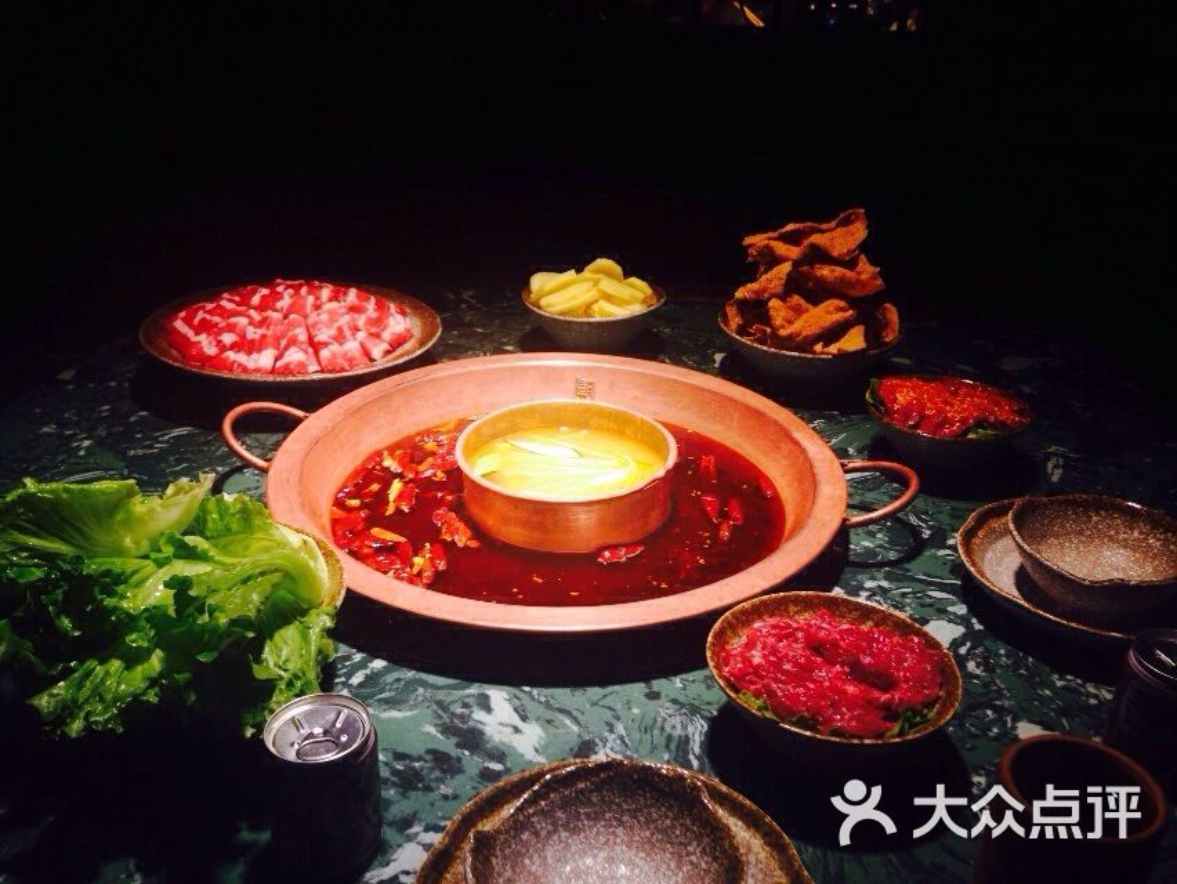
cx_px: 588
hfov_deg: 55.3
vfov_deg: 43.0
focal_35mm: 33
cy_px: 442
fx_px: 1123
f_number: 2.4
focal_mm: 4.12
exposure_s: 1/100
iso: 50
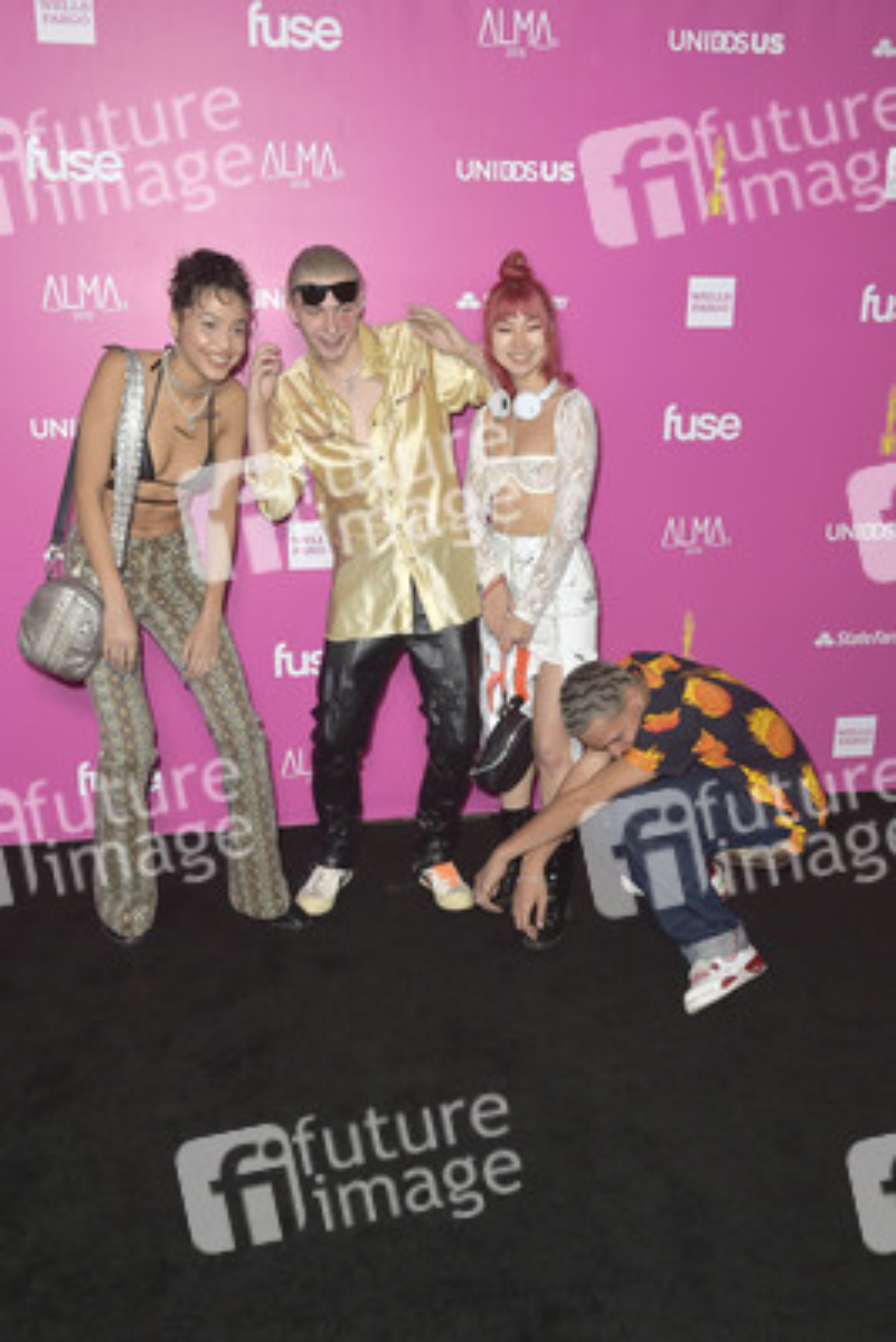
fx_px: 1268
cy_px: 671
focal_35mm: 34
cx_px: 448
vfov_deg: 55.8
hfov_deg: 38.9
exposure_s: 1/250
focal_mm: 34
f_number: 6.3
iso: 320
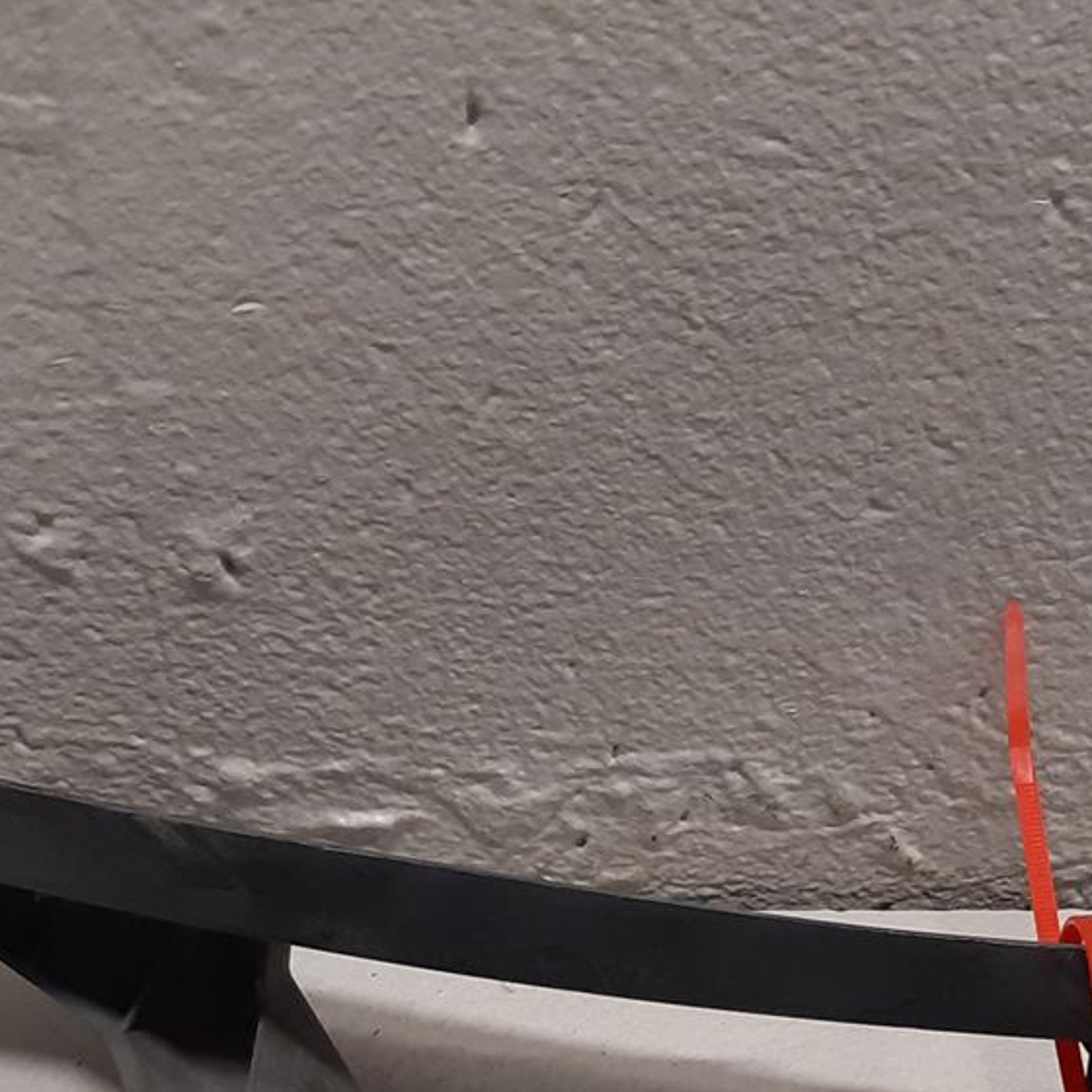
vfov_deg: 19.8
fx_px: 2998
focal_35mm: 84
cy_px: 1162
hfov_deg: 20.5
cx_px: 805
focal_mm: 3.93
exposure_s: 1/50
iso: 160
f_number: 1.7
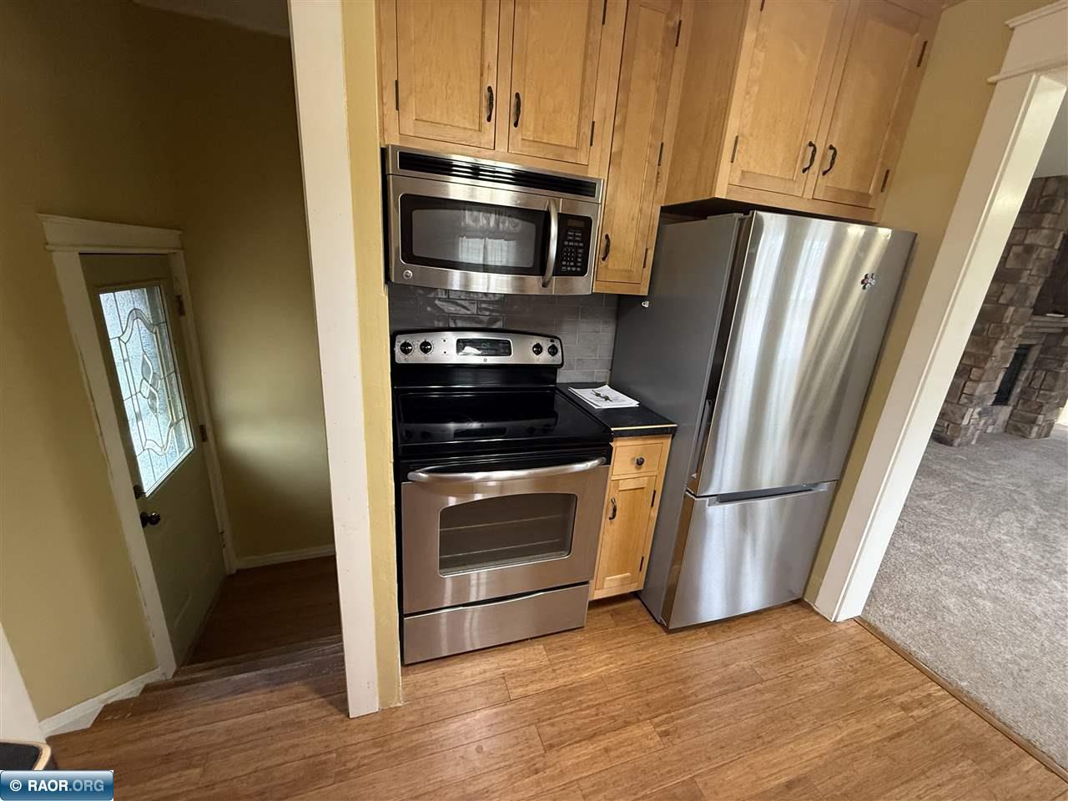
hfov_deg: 102.1
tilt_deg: -18.0
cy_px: 400
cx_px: 534
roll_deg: -4.0
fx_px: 432
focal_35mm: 14
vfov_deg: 85.7
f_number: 2.2
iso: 400
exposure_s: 1/60
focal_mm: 2.22
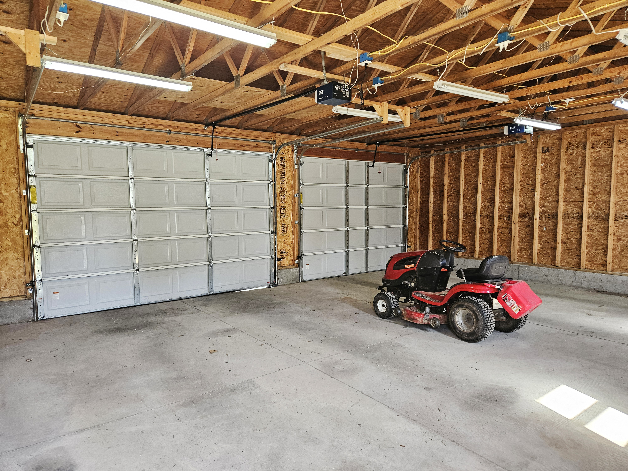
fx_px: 417
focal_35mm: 23
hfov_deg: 73.9
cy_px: 236
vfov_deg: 58.9
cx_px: 314
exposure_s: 1/120
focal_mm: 5.4
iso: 250
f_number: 1.8
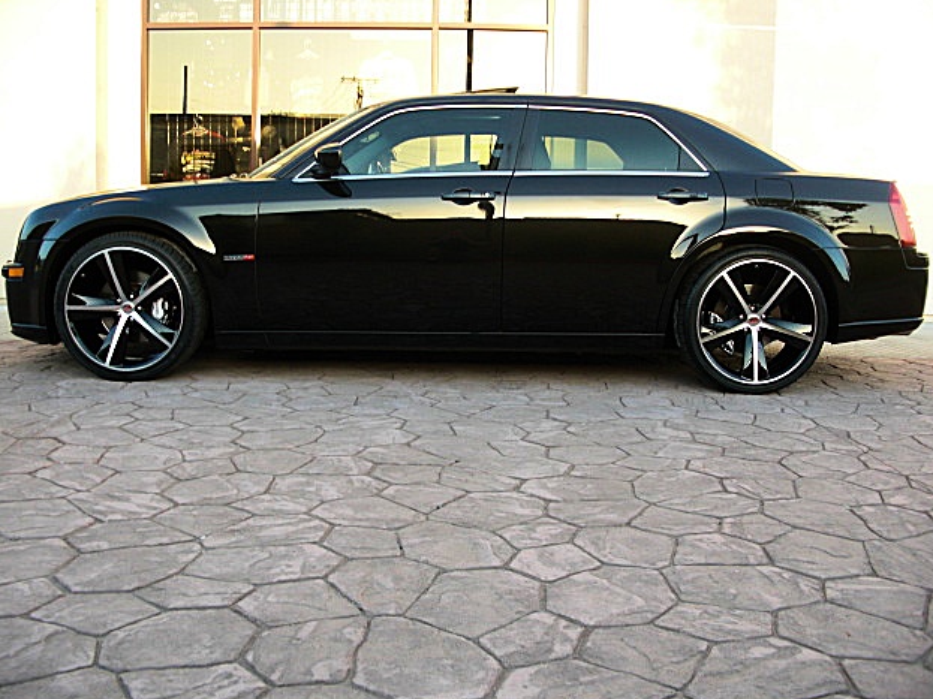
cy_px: 347
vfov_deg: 38.7
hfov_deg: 50.1
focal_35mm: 37
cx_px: 467
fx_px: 997
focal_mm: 6.3
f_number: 2.8
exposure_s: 1/100
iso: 100
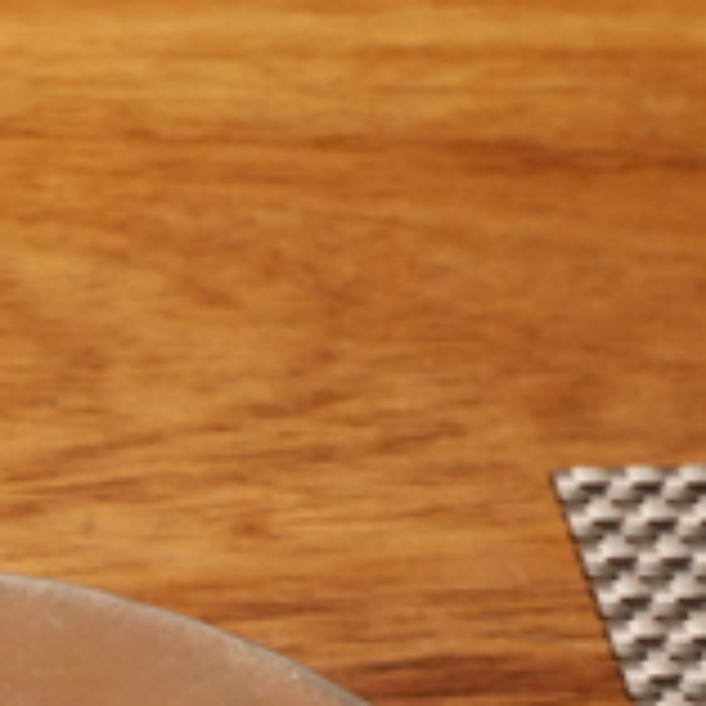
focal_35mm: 122
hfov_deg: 12.8
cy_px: 852
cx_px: -634
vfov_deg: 13.9
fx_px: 2815
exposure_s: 1/20
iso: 3200
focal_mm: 18
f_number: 4.2
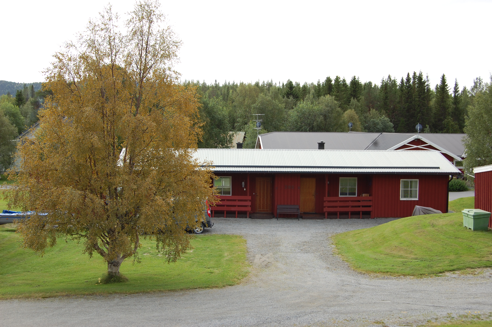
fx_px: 655
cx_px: 246
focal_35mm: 48
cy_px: 164
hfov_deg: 41.1
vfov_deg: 28.0
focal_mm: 32
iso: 200
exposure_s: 1/250
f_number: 8
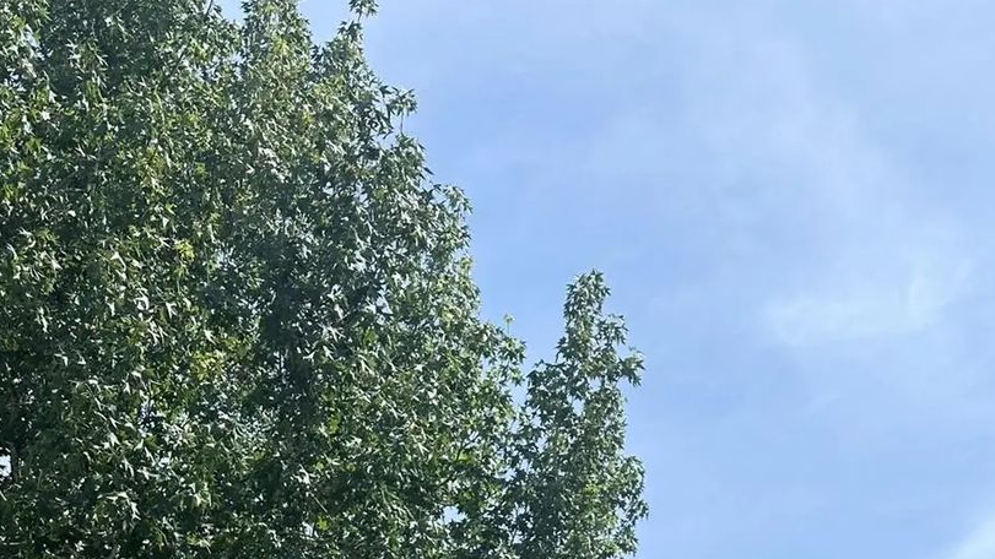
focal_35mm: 44
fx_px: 1161
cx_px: 438
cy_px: 828
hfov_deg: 46.3
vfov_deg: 22.5
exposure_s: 1/5525
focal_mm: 6.86
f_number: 1.78
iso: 80
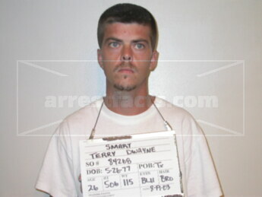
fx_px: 485
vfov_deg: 22.9
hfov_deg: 30.3
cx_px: 131
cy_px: 98
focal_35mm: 64
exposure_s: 1/62.9
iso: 100
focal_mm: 13.3
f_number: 3.2
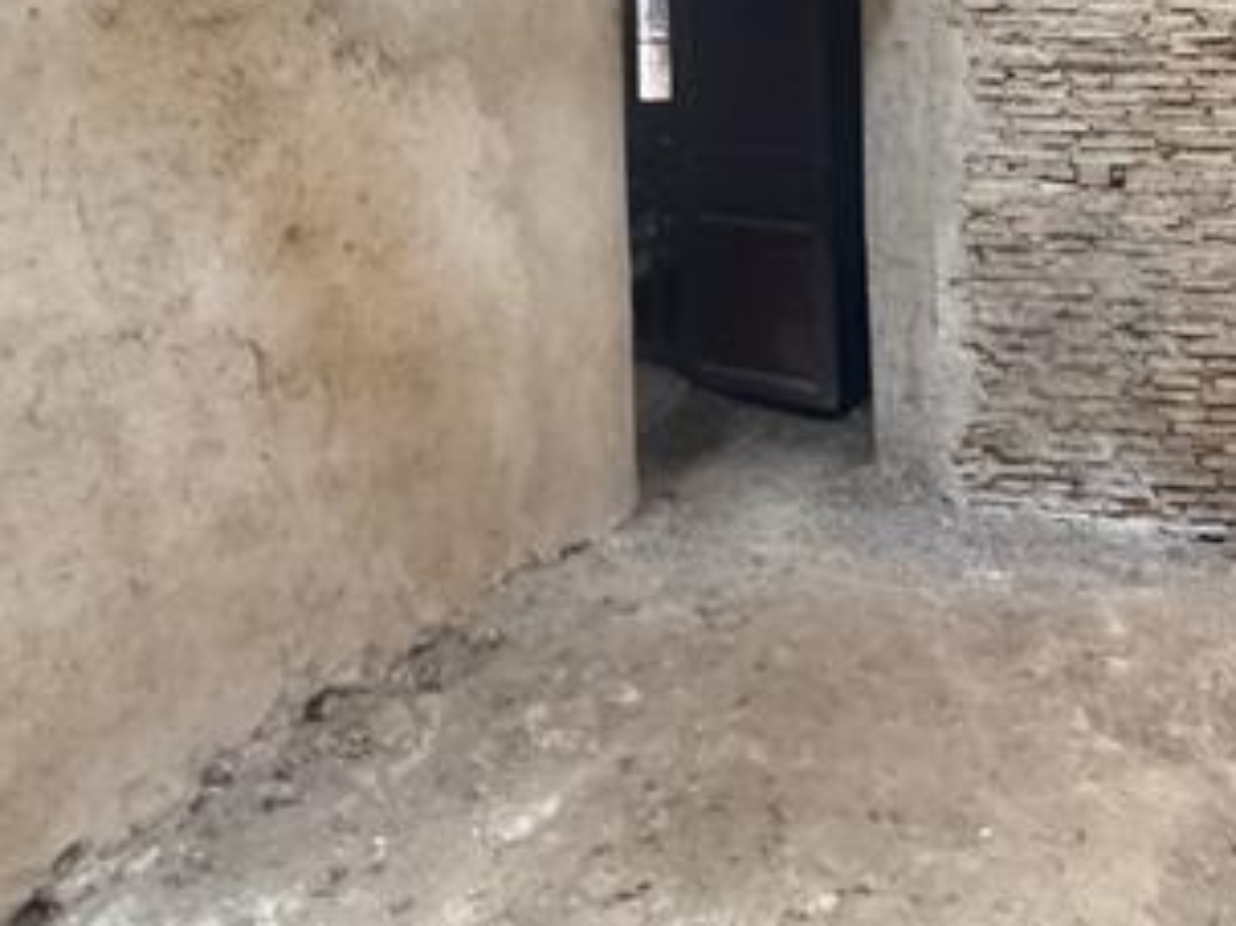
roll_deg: +2.2
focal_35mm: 37
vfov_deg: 35.4
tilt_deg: -2.7
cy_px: 24
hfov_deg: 45.2
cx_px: 1126
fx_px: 1321
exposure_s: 1/60
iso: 320
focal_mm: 2.22
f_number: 2.2
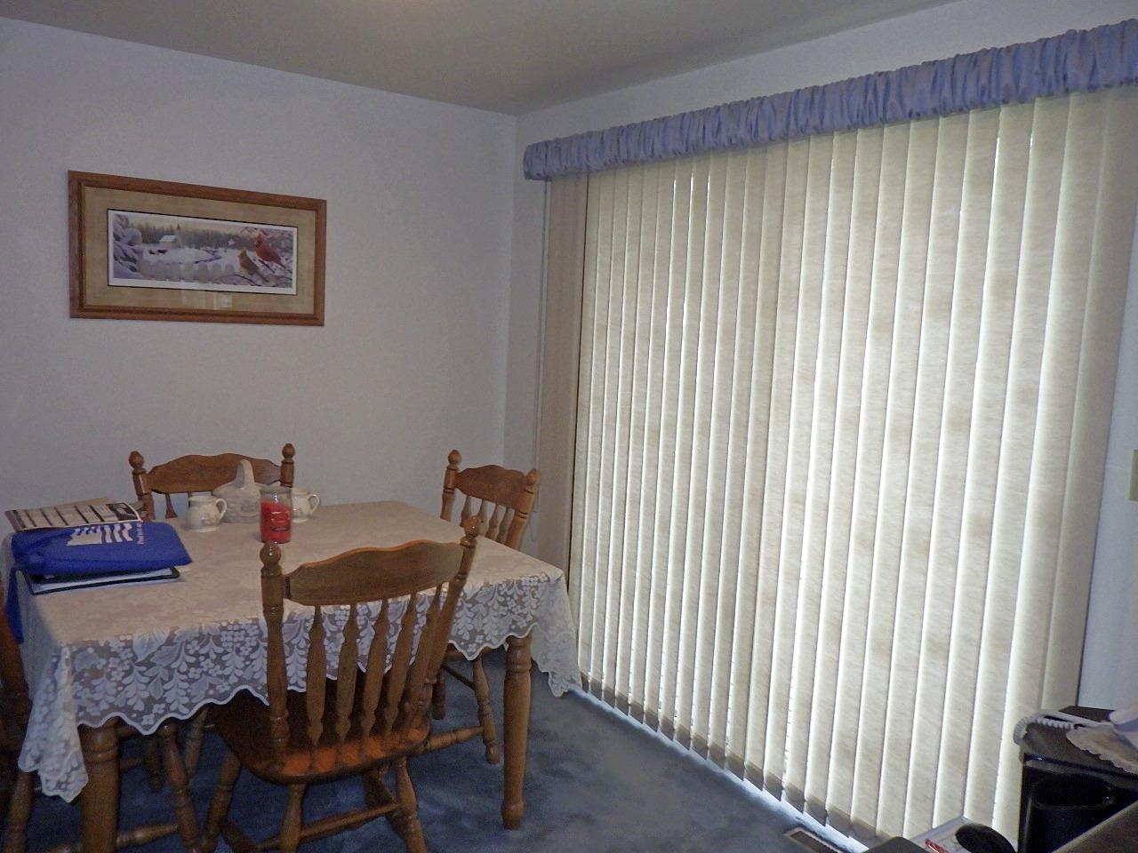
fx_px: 920
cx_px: 569
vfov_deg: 49.7
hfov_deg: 63.4
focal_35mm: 28
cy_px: 426
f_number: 3.5
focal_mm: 5
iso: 320
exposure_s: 1/60
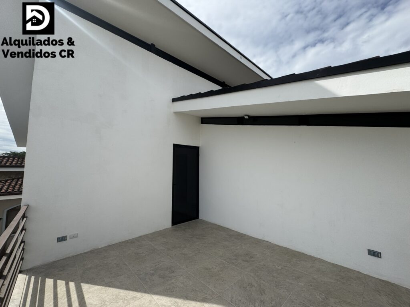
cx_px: 205
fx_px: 166
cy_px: 154
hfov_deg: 102.1
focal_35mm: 14
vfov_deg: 85.7
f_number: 2.2
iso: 50
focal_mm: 2.22
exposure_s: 1/2584
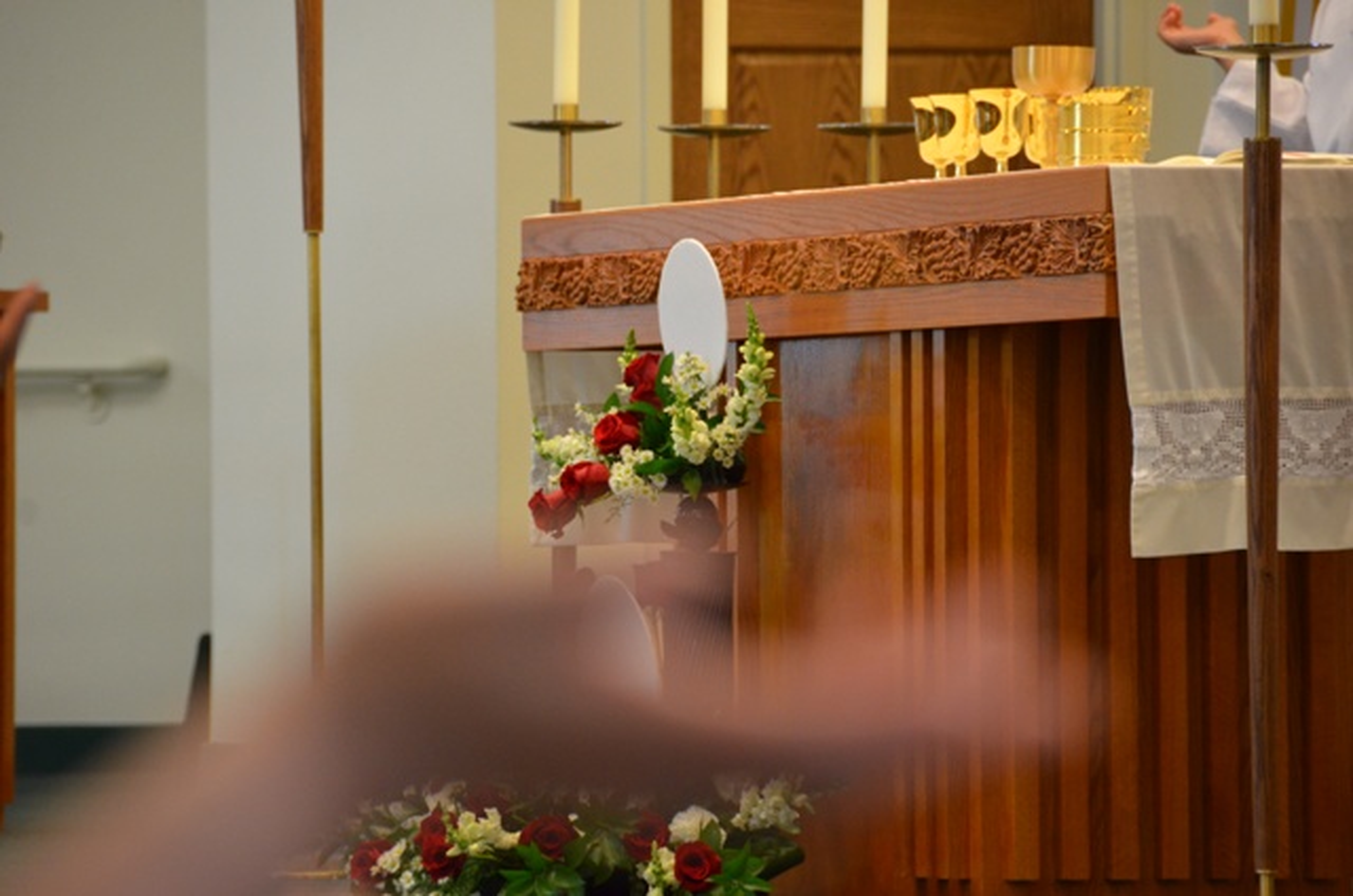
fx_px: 11252
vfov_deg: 4.6
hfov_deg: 6.9
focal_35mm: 300
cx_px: 676
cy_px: 448
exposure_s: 1/30
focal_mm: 200
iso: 1600
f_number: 5.6
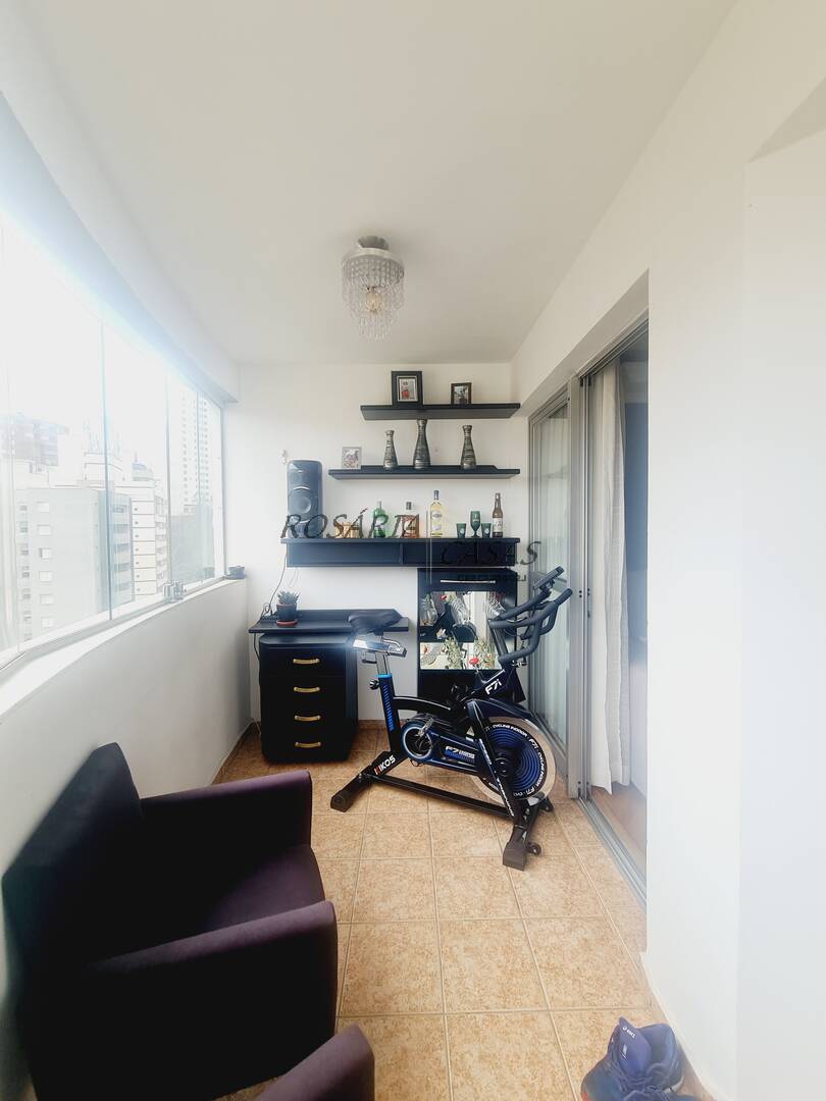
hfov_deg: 89.9
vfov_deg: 106.2
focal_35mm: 13
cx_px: 413
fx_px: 414
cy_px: 550
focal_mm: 2.2
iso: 50
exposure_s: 1/274
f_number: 2.2
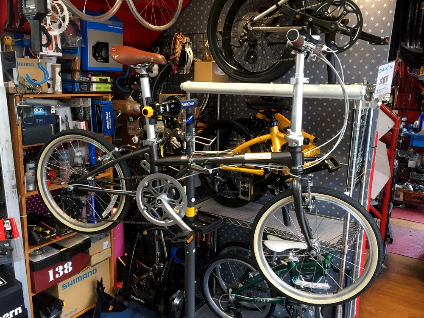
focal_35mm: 29
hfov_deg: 61.7
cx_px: 212
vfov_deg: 48.2
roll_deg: +0.2
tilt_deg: -10.8
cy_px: 159
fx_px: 355
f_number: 2.2
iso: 50
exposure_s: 1/30
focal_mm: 4.15
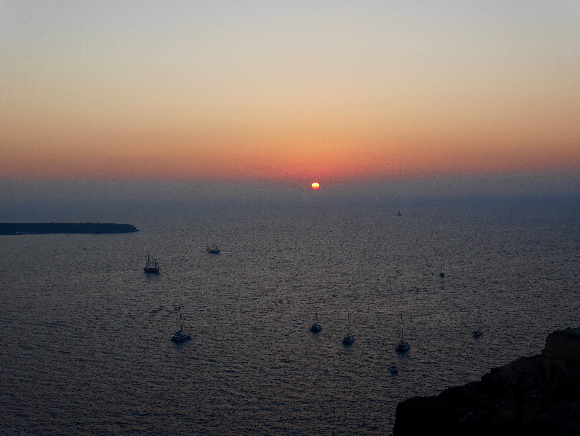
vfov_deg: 29.1
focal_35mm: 50
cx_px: 290
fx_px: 838
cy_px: 218
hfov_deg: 38.2
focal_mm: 25
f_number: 7.1
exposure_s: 1/200
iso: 200
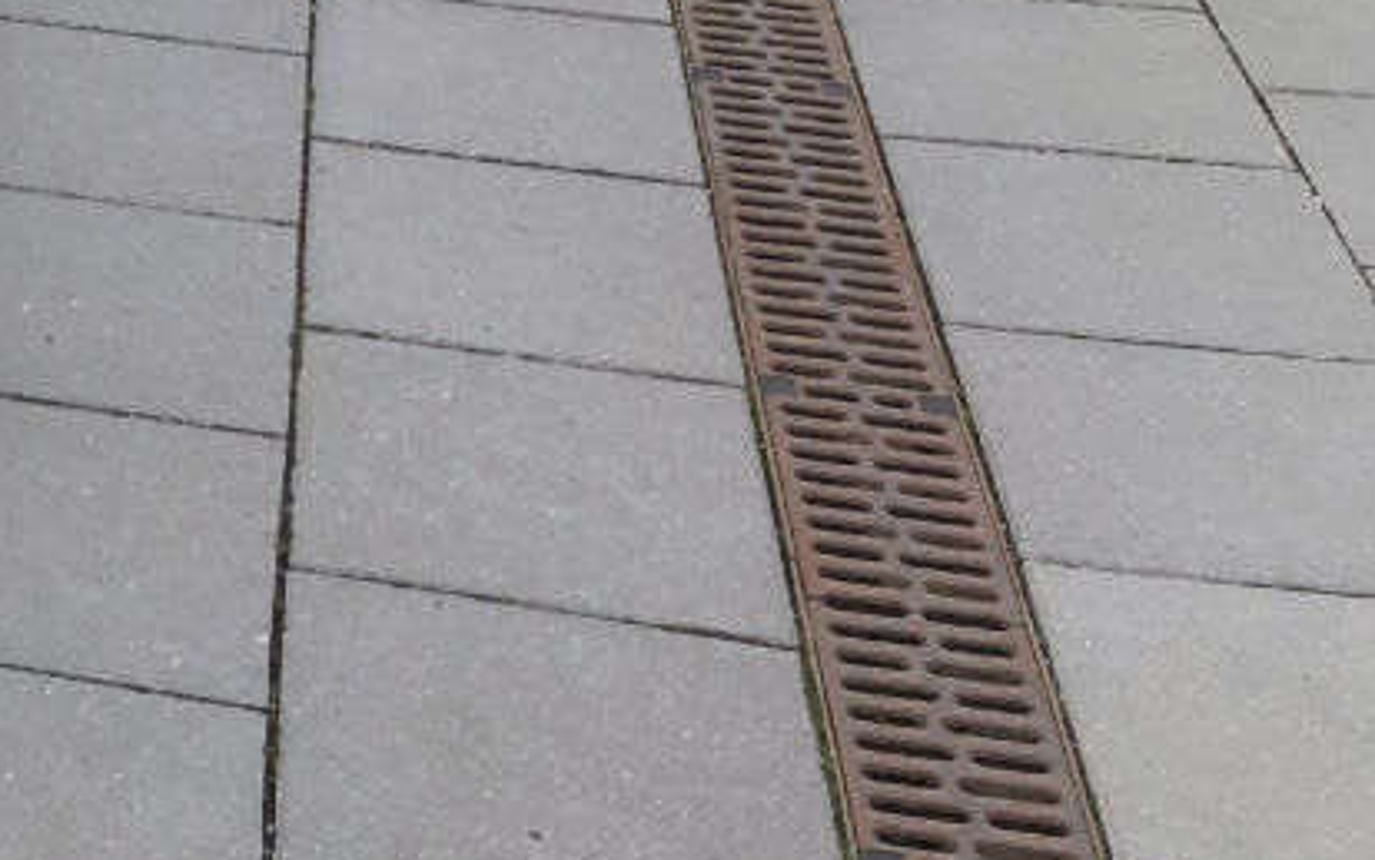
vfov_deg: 13.8
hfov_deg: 21.1
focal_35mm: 86
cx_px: -561
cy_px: -601
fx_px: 3224
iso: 20
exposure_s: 1/516
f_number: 1.8
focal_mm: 4
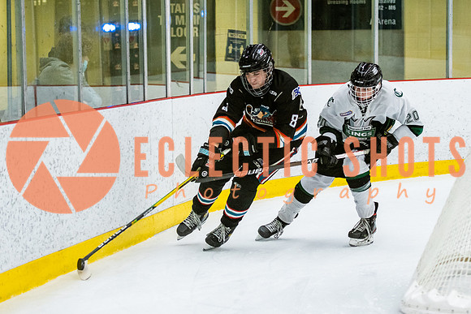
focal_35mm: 151
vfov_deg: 9.1
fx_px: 1982
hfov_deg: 13.6
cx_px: 244
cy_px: 124
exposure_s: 1/640
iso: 2200
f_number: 2.8
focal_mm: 82
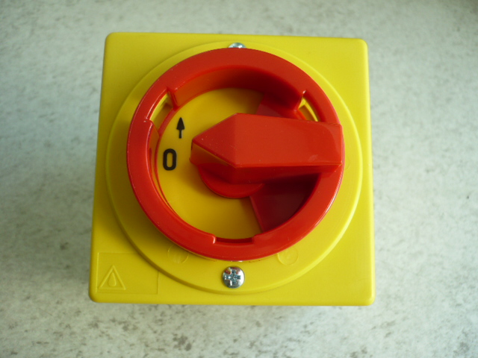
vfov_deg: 40.7
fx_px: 483
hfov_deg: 52.6
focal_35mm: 35
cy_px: 179
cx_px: 239
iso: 100
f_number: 2.8
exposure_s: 1/60
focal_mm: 5.8
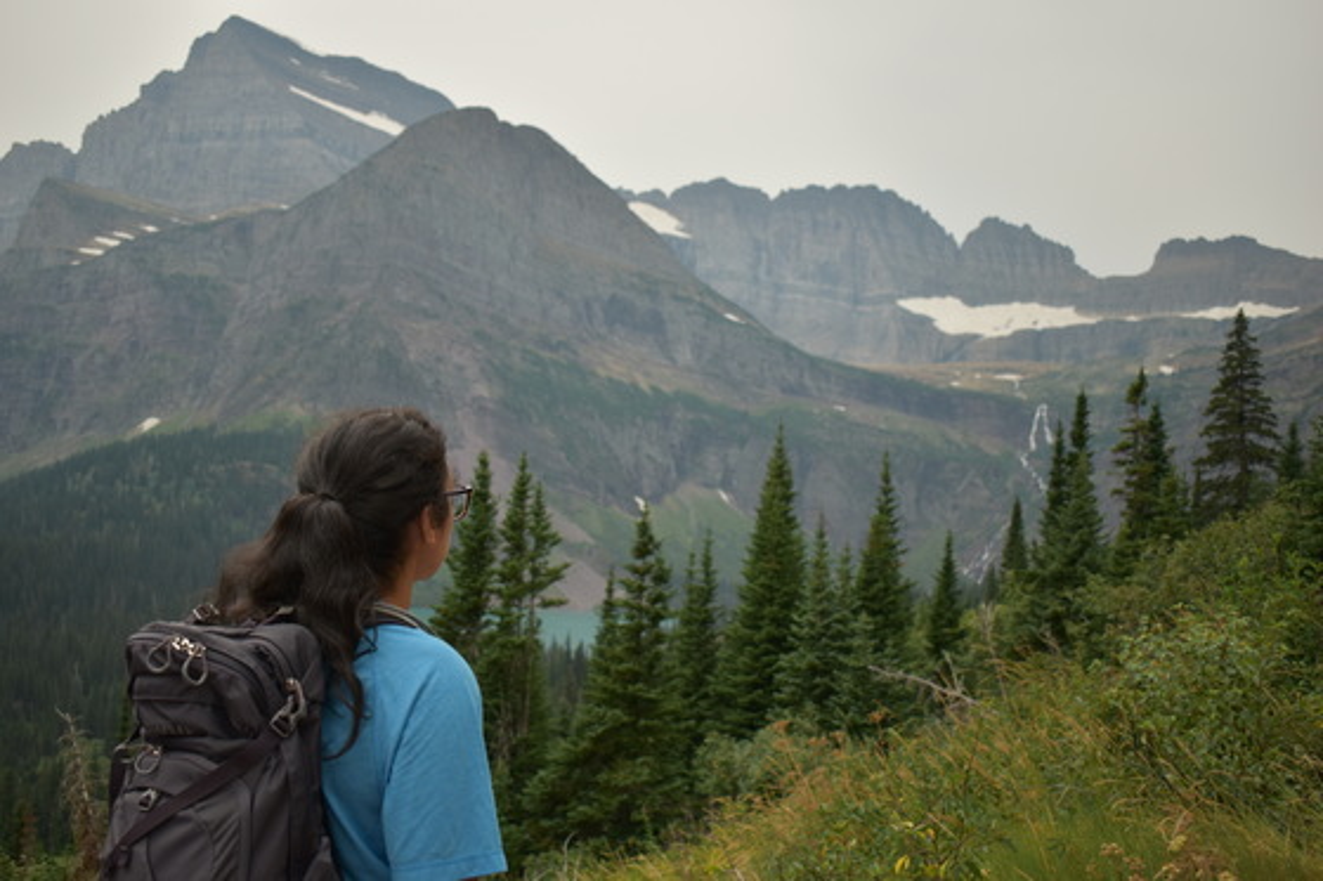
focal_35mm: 40
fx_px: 1488
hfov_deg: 47.9
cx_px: 662
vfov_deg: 33.0
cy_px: 440
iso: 200
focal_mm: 27
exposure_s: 1/320
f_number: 4
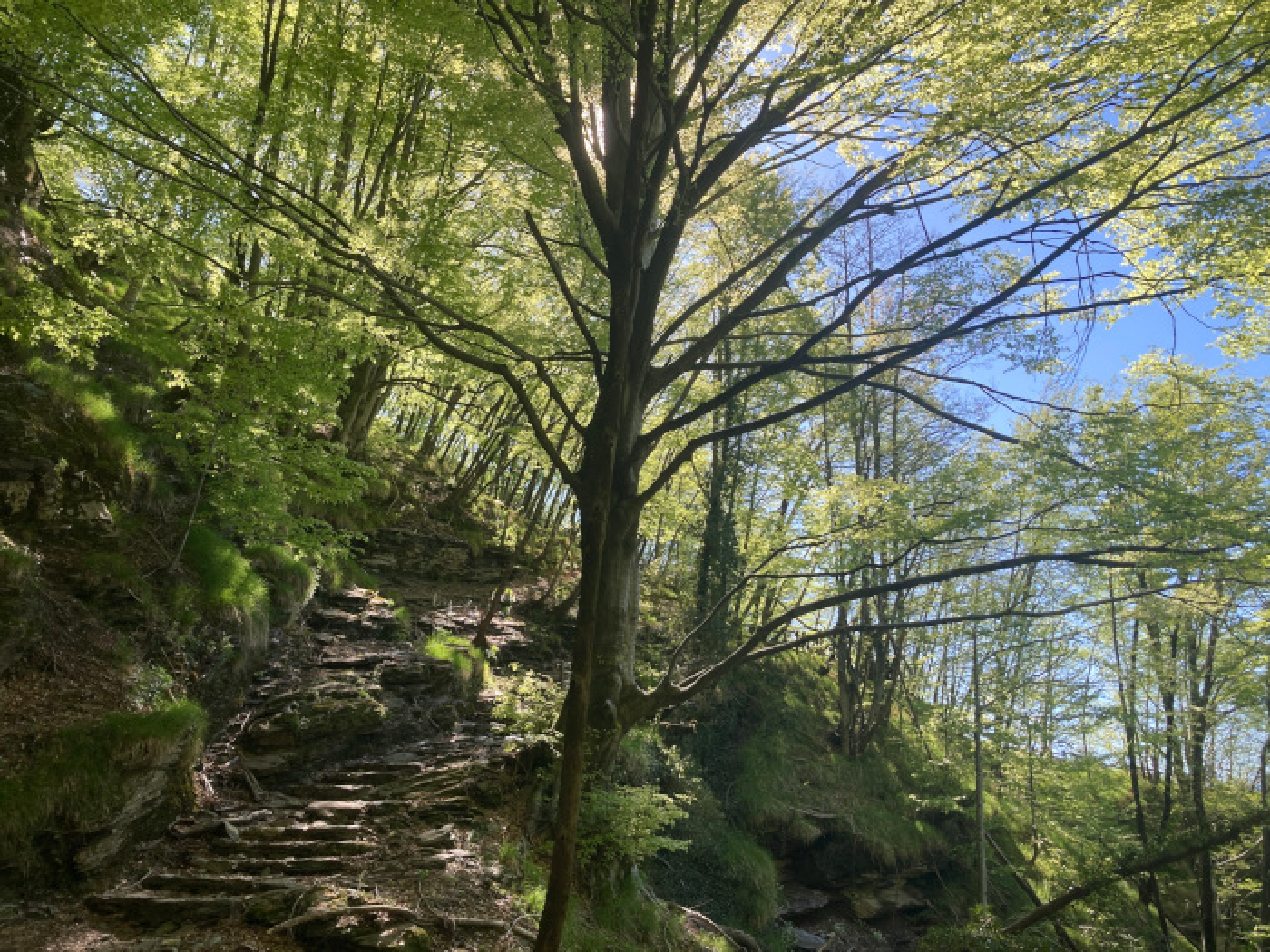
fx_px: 1027
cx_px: 635
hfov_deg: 63.4
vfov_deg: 49.7
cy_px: 476
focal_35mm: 28
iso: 20
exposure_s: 1/450
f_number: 1.8
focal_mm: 3.99
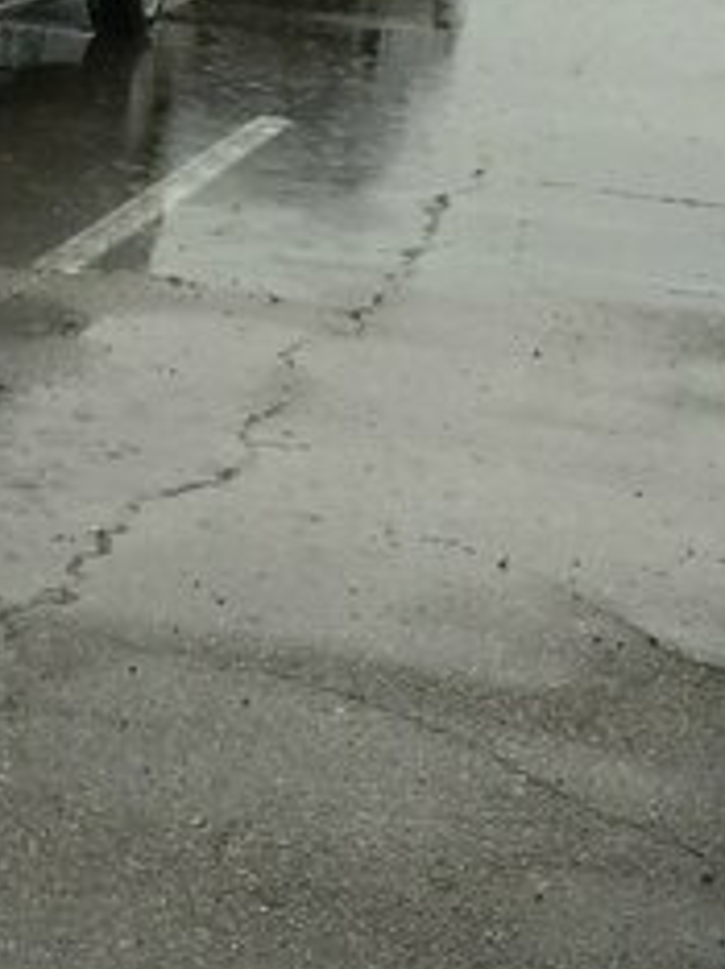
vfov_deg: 15.8
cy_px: 253
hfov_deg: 11.8
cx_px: -25
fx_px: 3469
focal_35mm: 124
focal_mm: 4.15
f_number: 2.2
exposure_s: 1/282
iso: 32
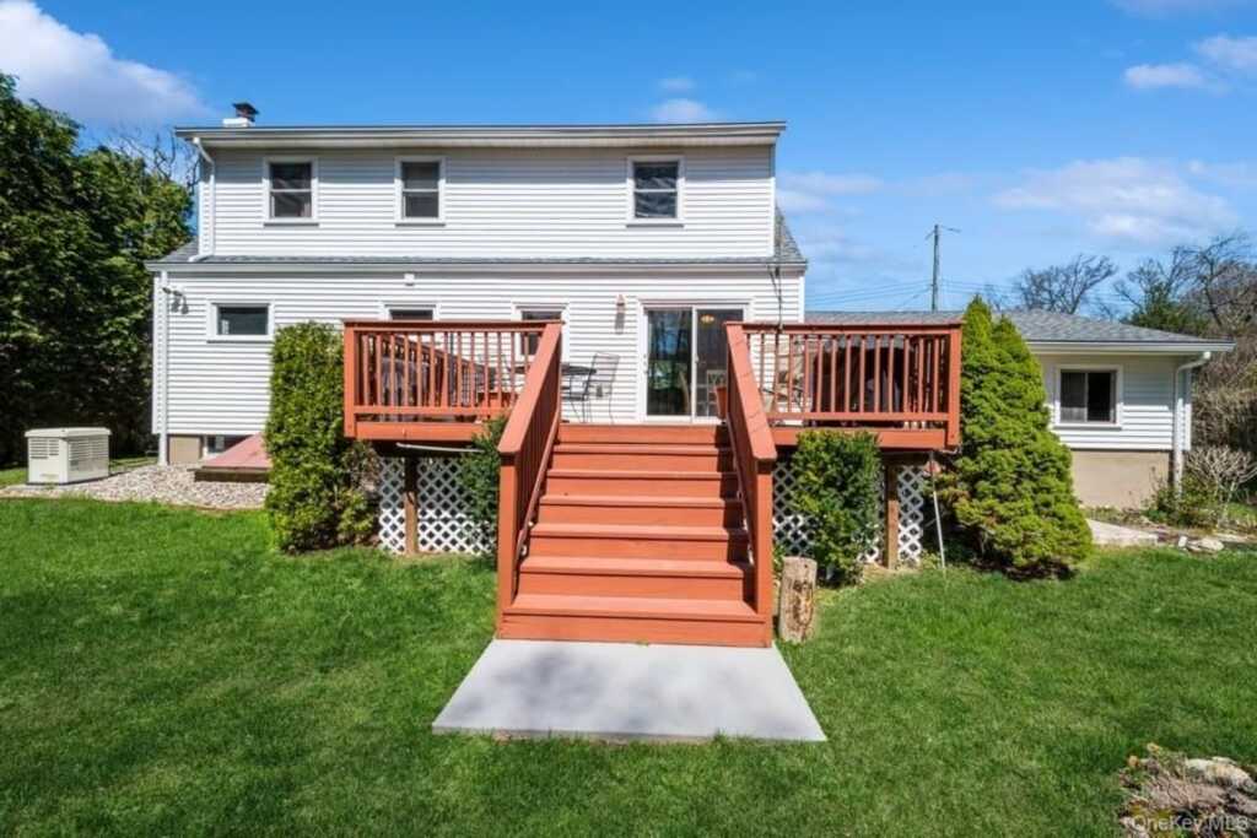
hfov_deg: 100.4
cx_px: 628
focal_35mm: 15
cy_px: 419
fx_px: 524
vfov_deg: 77.3
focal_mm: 10
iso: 100
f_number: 11
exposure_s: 1/100
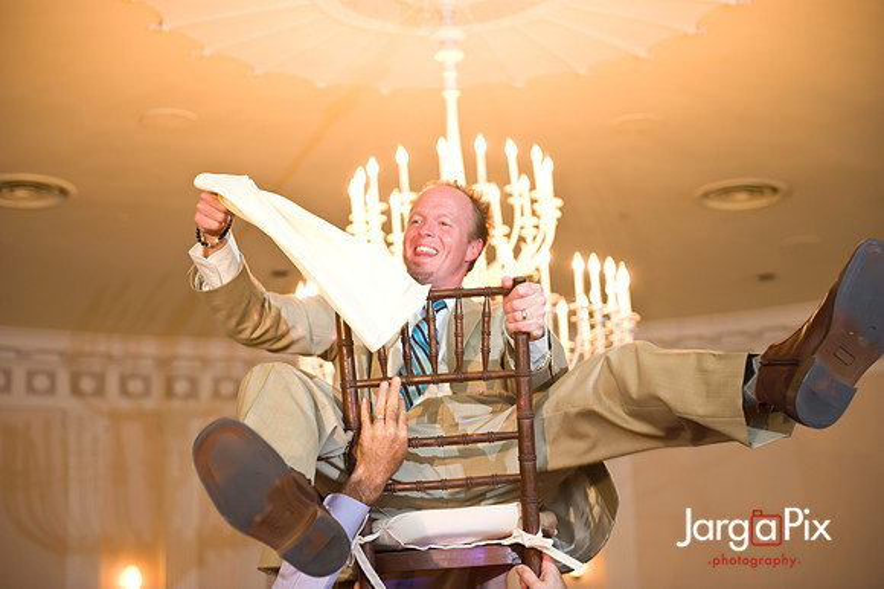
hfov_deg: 33.4
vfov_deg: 22.6
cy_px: 294
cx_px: 442
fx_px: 1472
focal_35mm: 60
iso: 1600
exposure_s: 1/125
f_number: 3.2
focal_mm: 60
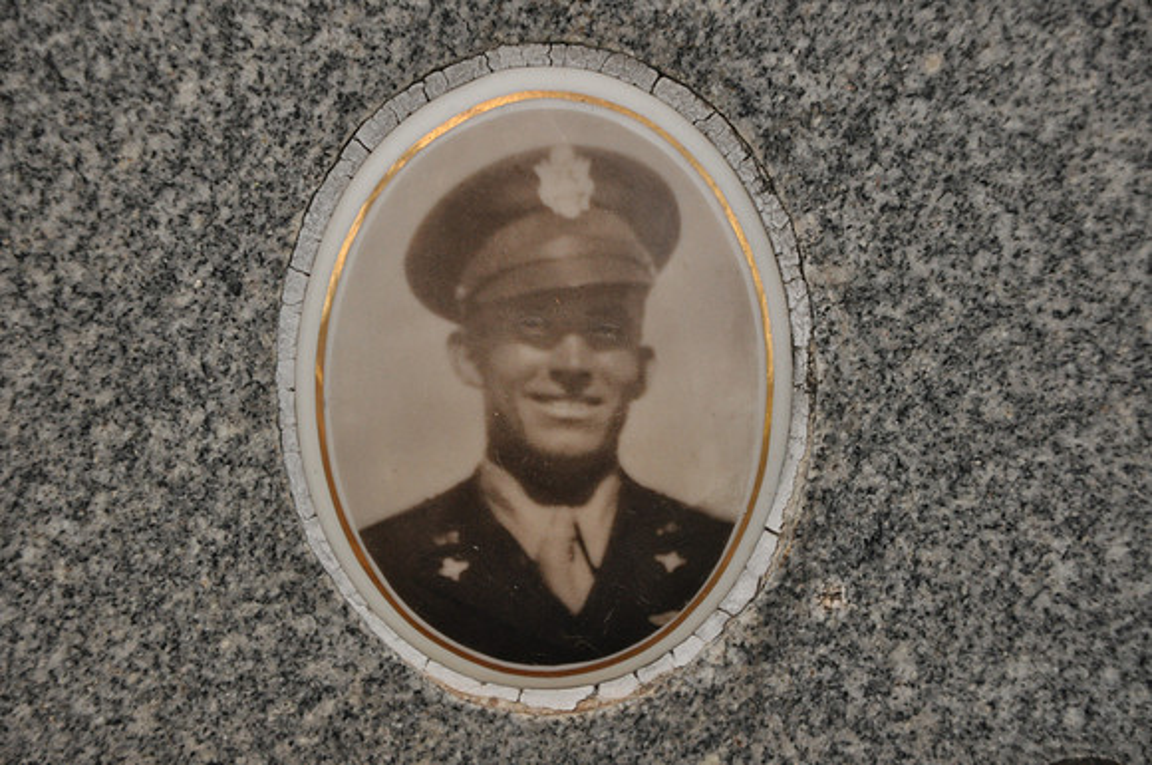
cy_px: 382
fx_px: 4074
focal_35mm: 128
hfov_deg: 16.1
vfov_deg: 10.7
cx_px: 576
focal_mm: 85
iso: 800
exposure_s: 1/320
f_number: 5.6
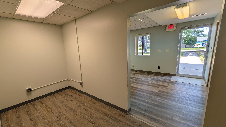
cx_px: 108
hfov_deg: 106.8
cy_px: 67
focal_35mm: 14
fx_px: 84
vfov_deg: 74.2
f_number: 1.7
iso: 52
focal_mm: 2.02
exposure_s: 1/472
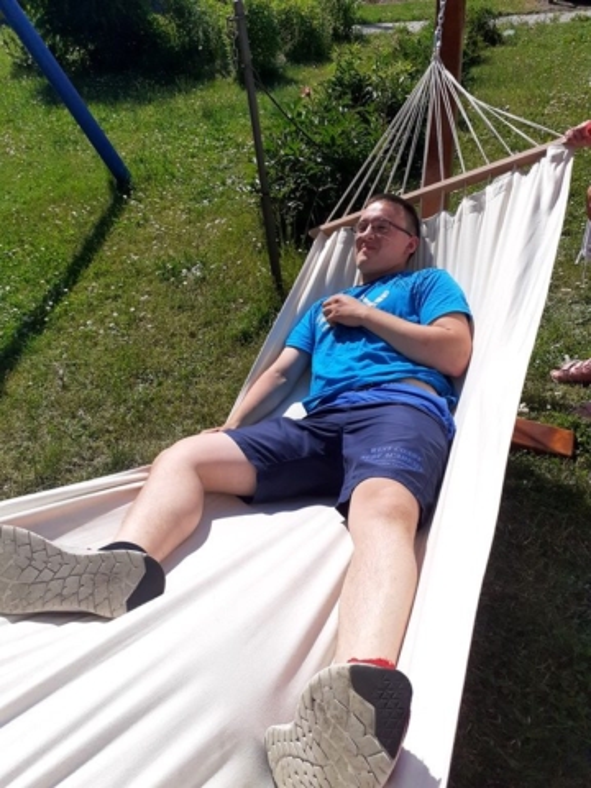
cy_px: 394
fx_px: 615
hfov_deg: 51.4
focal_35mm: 27
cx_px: 296
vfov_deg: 65.3
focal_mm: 3.6
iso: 40
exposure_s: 1/3571
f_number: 1.9
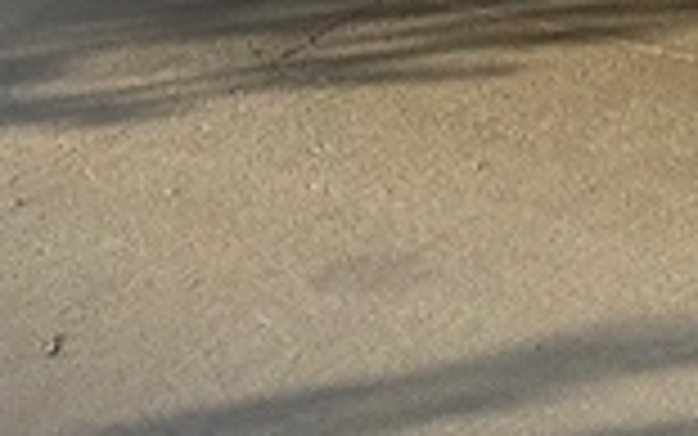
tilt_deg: -2.3
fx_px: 4986
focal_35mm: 262
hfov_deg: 7.8
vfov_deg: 4.7
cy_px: -1020
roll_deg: -2.2
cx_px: 1238
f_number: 1.78
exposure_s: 1/3731
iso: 80
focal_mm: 6.86
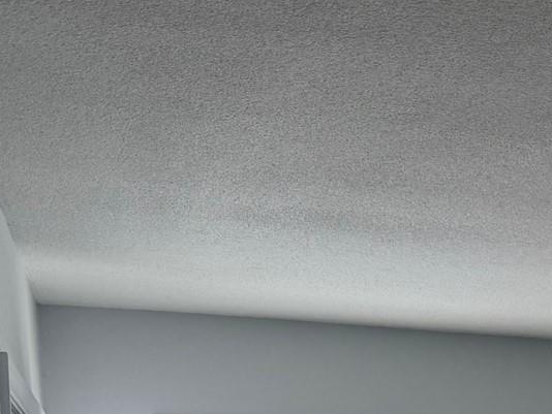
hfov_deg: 19.6
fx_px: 1468
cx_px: 719
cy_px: 775
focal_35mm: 92
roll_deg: -0.1
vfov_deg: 14.0
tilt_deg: -5.8
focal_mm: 6.76
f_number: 1.78
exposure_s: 1/120
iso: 100
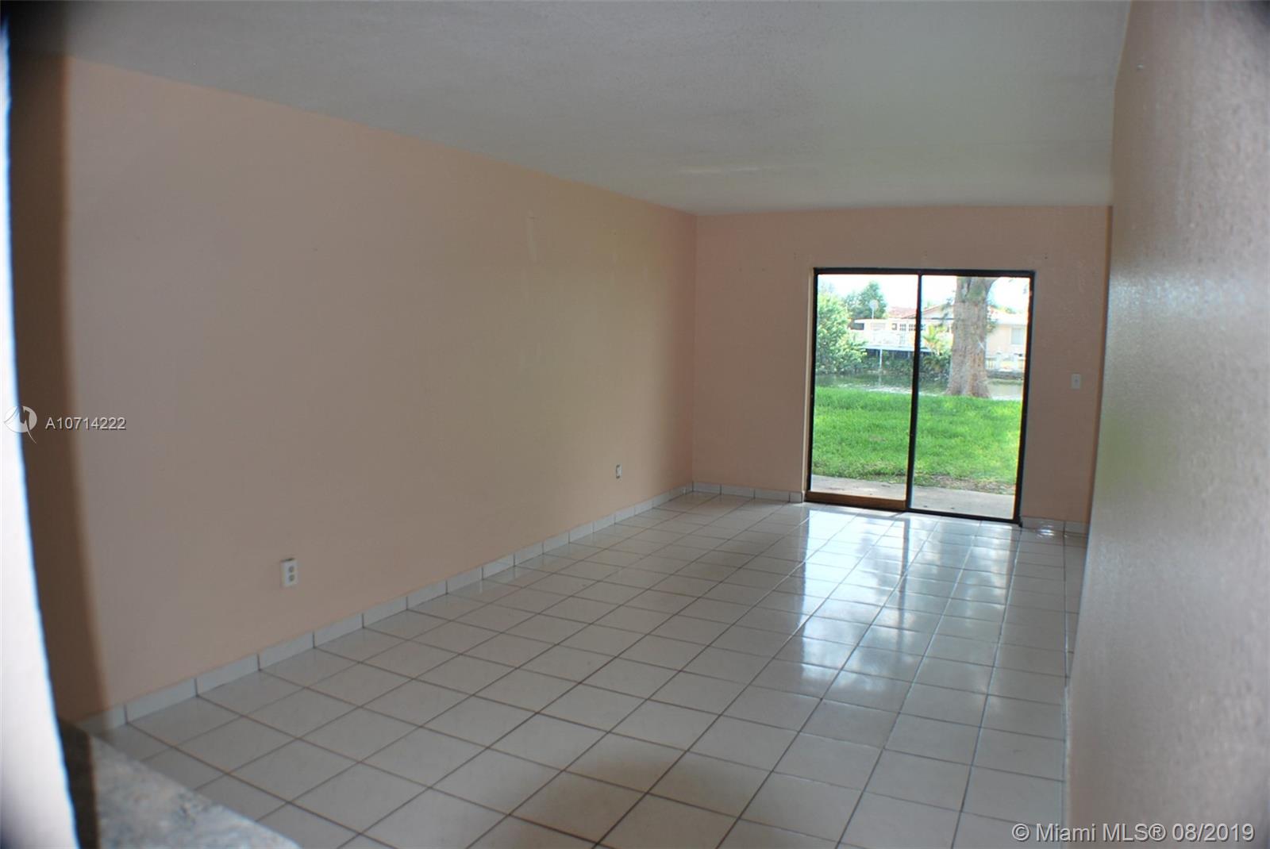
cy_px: 424
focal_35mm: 30
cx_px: 635
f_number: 4
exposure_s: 1/160
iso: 100
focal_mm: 20
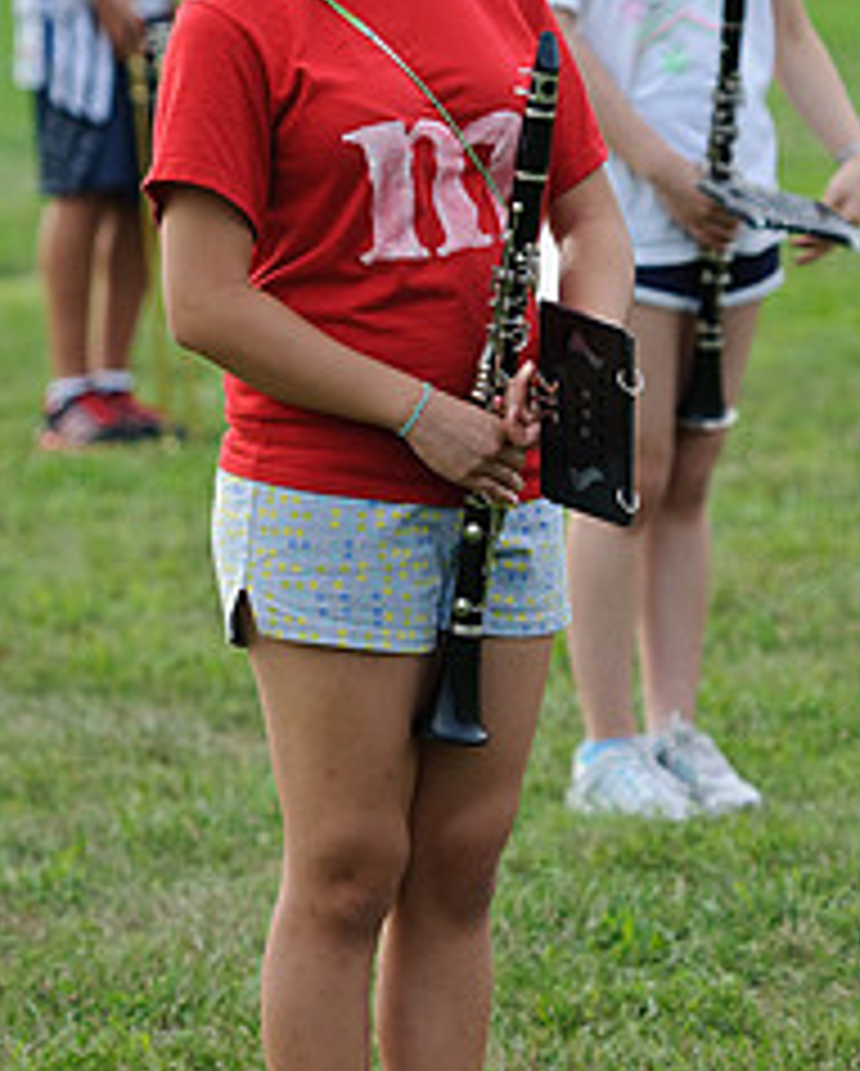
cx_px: 453
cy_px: 490
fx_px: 9272
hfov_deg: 5.3
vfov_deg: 6.6
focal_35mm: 292
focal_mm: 110
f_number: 2.8
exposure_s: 1/500
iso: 200
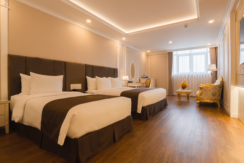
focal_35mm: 18
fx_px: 122
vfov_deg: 67.4
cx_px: 122
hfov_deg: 90.0
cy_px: 82
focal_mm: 12
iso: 500
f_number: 6.3
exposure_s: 1/20
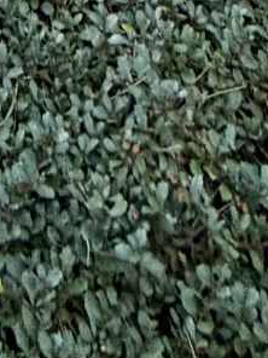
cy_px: -1027
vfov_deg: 8.5
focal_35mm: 109
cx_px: -124
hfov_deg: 12.9
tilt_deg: +9.4
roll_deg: -2.6
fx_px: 1125
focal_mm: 2.22
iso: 80
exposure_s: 1/121
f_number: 2.2
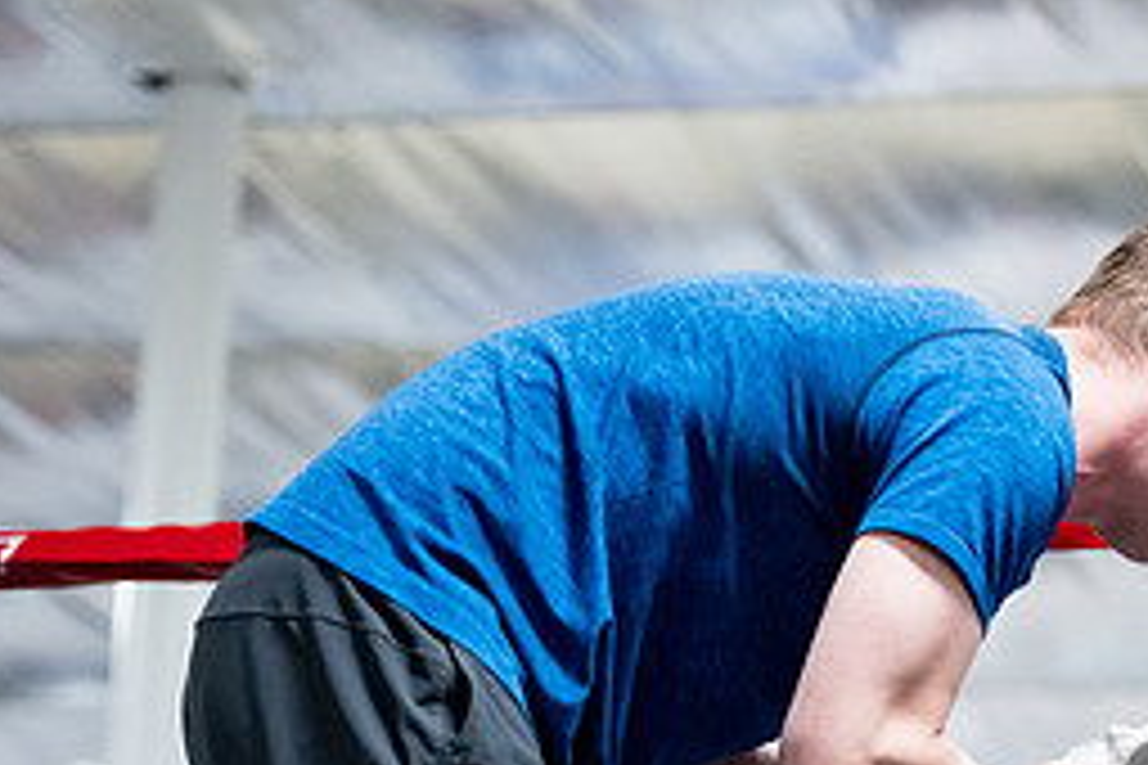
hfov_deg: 12.8
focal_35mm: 159
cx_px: 1130
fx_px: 5070
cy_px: 817
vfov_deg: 8.6
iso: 4000
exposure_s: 1/800
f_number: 2.2
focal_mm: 70
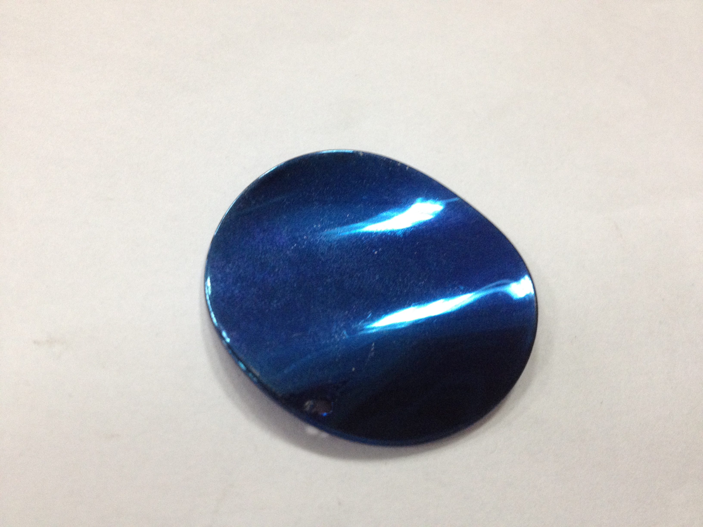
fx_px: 711
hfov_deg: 52.6
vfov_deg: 40.7
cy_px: 264
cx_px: 352
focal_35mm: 35
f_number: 2.4
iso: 200
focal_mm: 4.28
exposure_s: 1/20
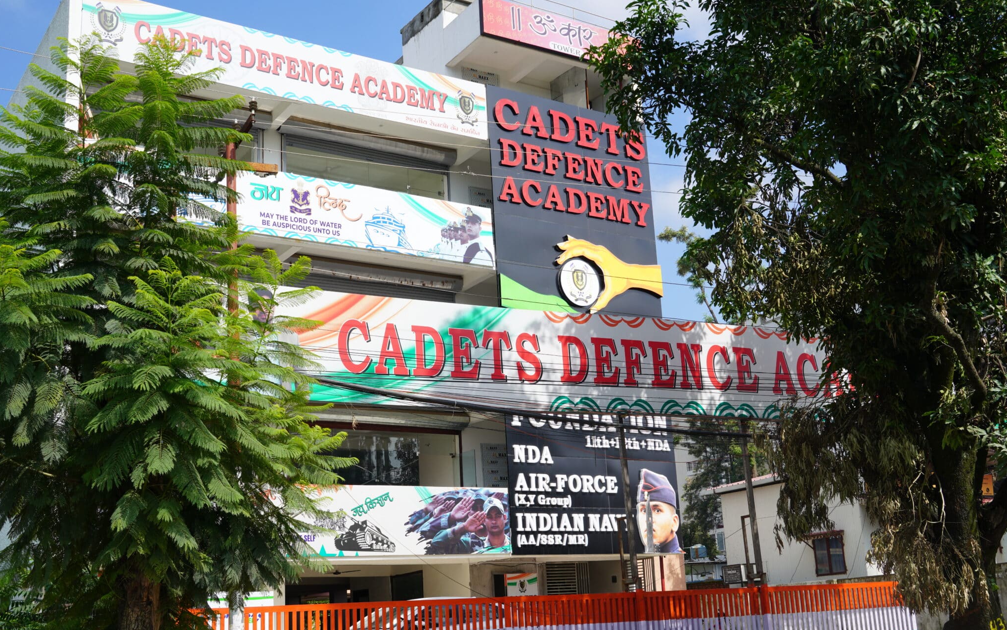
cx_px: 503
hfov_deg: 48.2
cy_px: 330
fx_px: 1125
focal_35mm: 41
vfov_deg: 31.2
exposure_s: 1/125
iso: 100
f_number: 9
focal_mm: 40
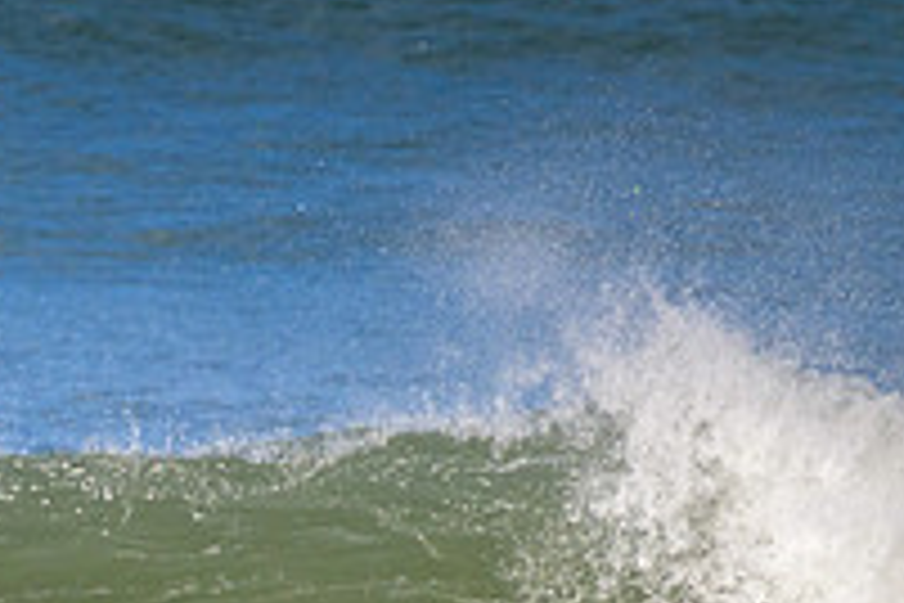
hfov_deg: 0.9
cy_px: 731
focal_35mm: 2313
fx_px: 58077
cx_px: -382
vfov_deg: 0.6
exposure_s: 1/2000
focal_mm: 800
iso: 1100
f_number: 11
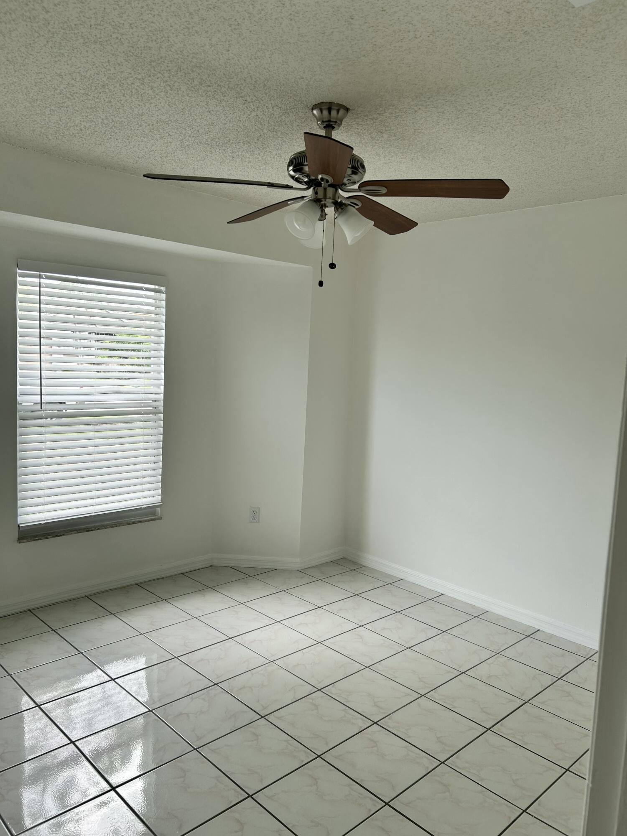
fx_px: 628
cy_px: 418
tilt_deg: -4.8
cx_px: 314
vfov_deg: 67.3
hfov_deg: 53.1
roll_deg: -3.0
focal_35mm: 26
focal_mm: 5.7
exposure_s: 1/141
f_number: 1.5
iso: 32
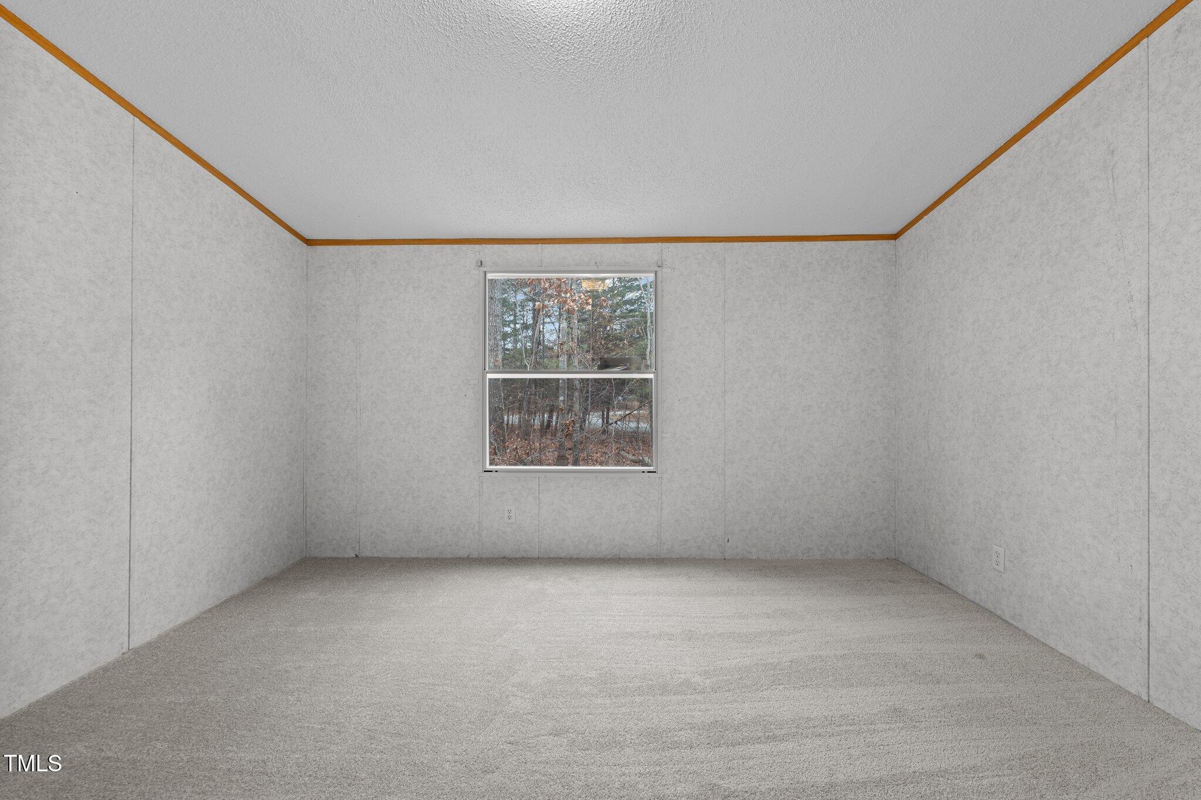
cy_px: 400
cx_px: 600
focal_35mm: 15
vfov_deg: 77.3
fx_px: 500
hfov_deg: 100.4
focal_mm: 15
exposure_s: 1/2.5
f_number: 7.1
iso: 200
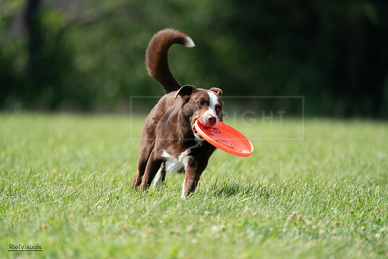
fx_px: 6091
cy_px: 130
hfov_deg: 3.6
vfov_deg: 2.4
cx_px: 194
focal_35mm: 565
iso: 1600
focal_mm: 565
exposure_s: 1/4000
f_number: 6.3
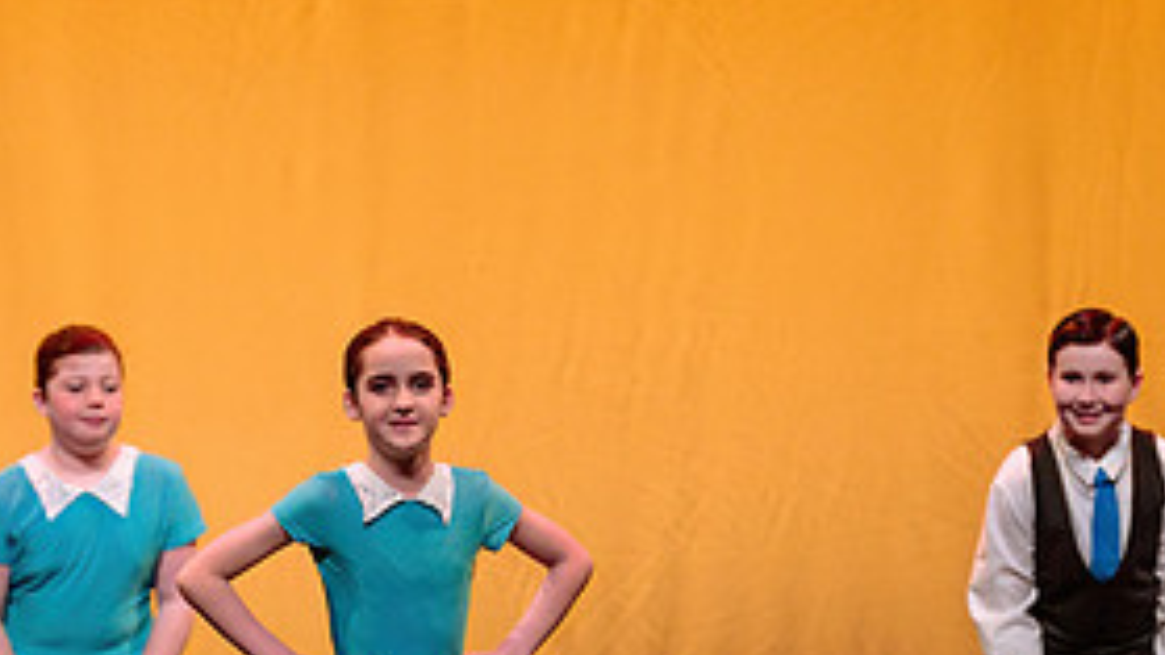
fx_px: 10411
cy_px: 559
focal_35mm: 337
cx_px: 302
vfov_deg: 3.6
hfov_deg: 6.4
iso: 1250
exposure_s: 1/500
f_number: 2.8
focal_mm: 130
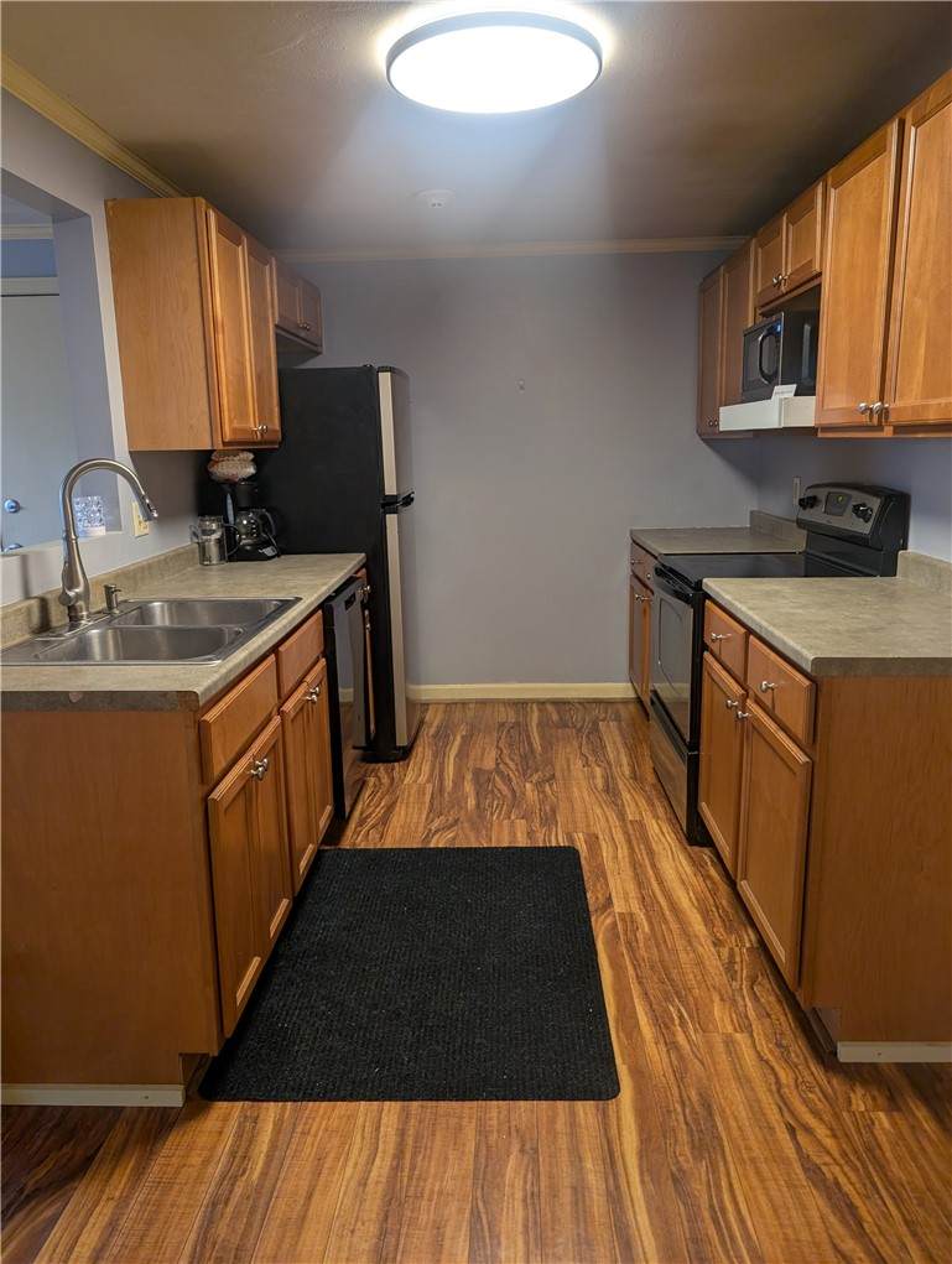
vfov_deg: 71.5
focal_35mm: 24
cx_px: 476
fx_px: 878
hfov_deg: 56.9
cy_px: 632
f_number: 1.68
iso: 89
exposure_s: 1/30
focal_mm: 6.9
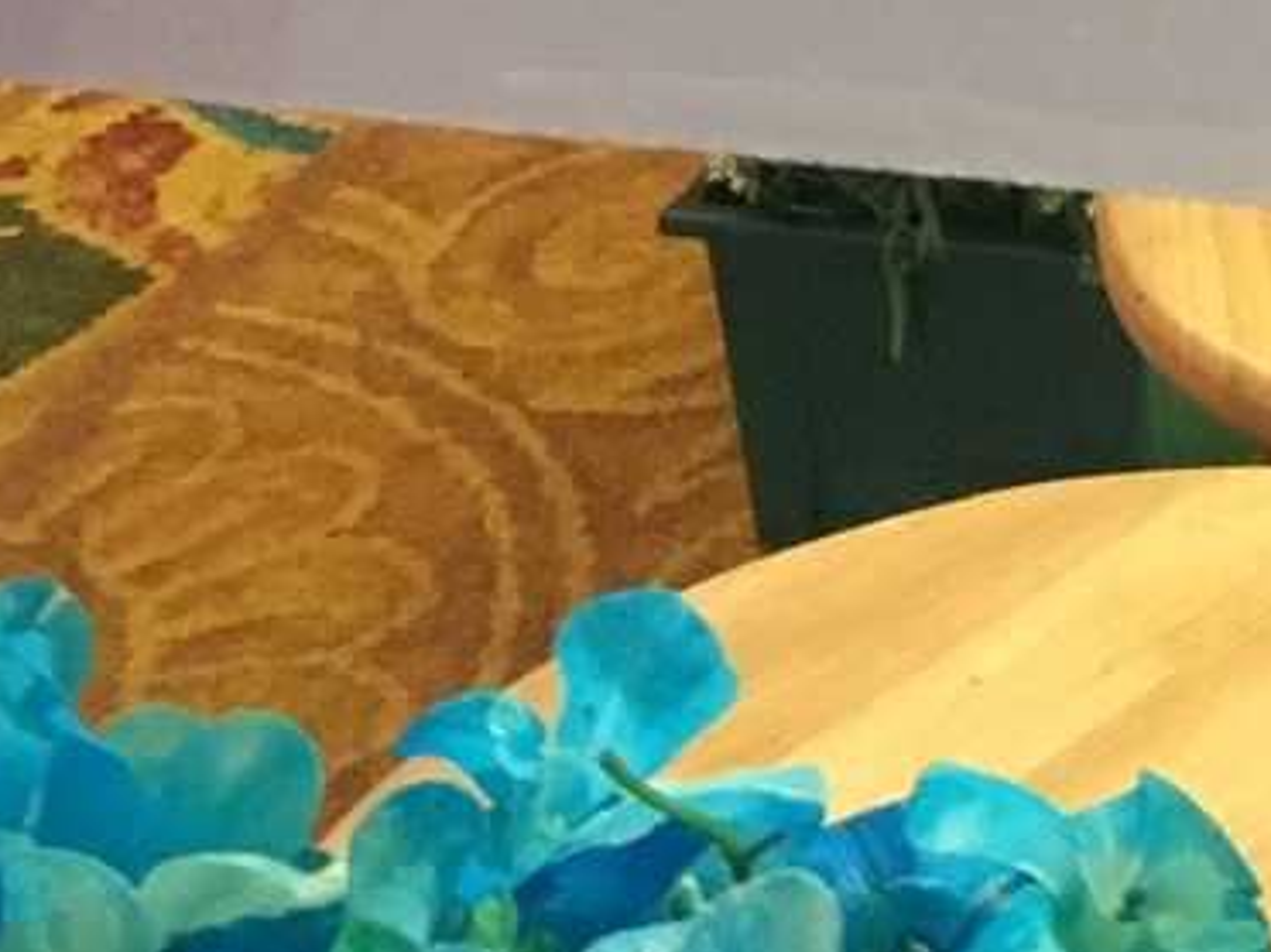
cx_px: 3313
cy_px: -1654
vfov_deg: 8.2
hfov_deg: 10.3
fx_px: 5873
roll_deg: -2.7
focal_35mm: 160
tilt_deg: -14.8
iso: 160
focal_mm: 4.15
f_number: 2.2
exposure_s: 1/33
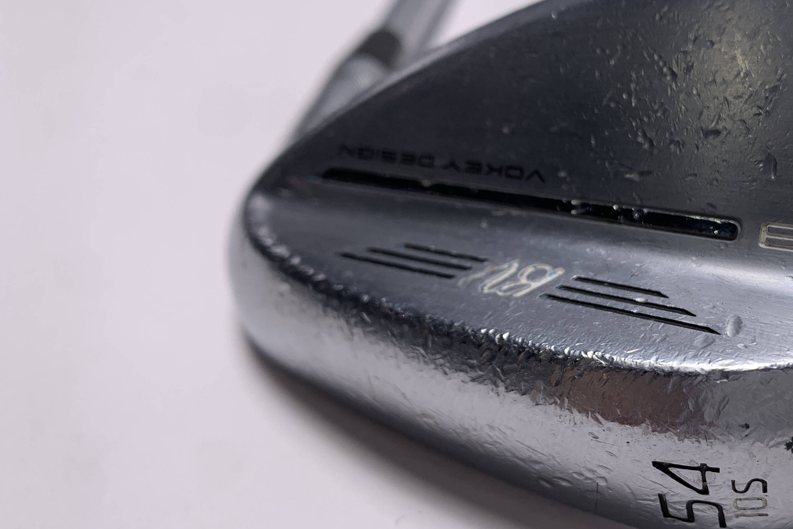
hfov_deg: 49.5
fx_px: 837
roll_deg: +3.7
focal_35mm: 38
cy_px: 267
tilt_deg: -33.3
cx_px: 547
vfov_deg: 35.1
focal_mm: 4.25
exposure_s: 1/404
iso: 25
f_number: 1.8
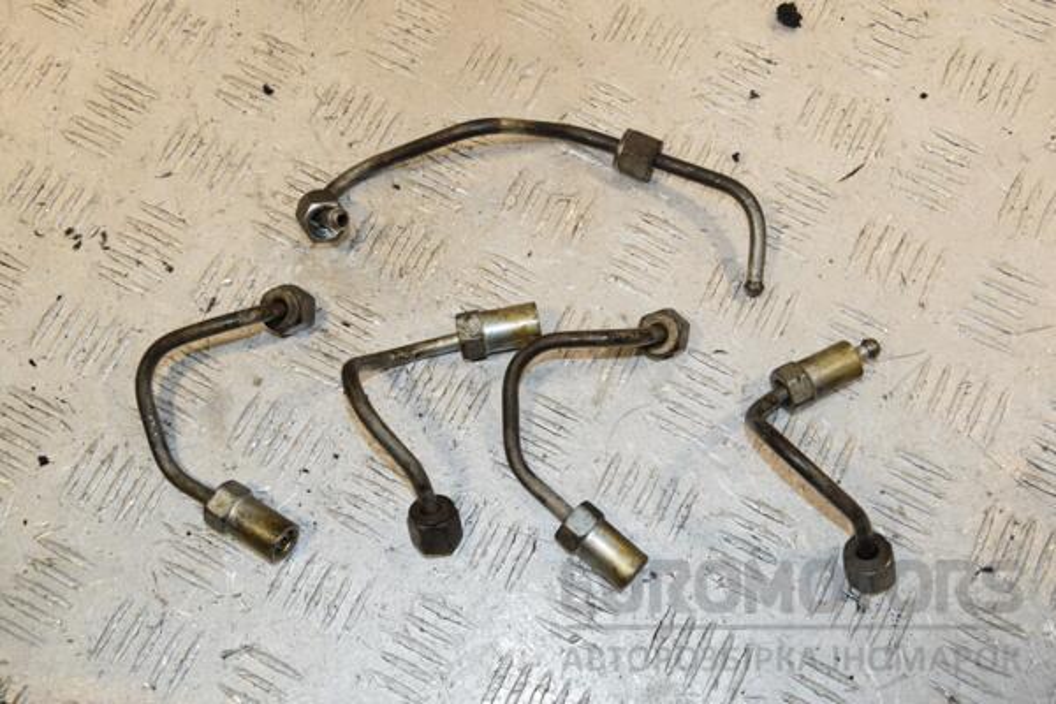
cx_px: 528
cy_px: 352
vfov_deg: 28.1
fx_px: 1408
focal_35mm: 48
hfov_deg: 41.1
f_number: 9
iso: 800
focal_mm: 32
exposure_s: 1/200
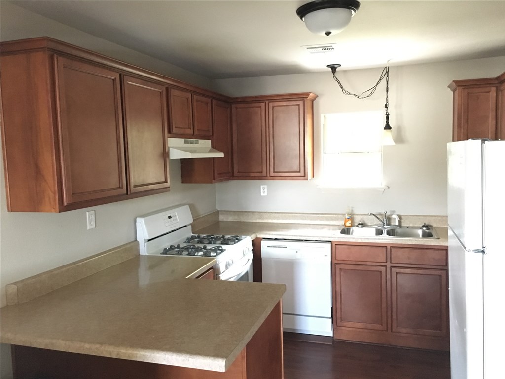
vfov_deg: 48.2
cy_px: 190
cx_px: 252
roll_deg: +1.8
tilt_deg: -4.4
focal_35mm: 29
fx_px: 423
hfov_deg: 61.7
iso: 400
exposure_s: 1/15
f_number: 2.2
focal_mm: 4.15
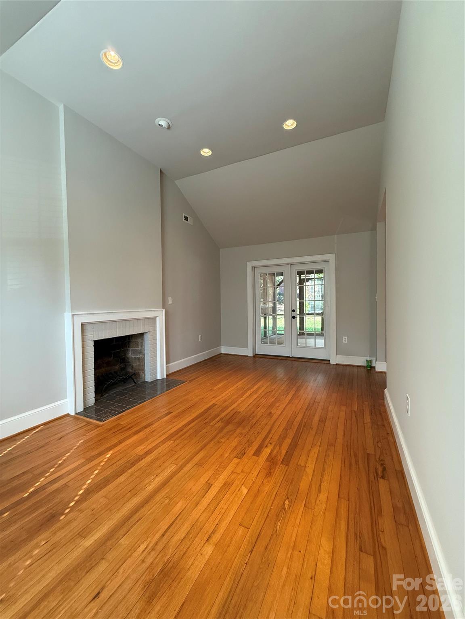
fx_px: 251
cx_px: 232
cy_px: 310
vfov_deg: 102.1
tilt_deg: -0.4
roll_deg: +1.0
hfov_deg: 85.7
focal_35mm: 14
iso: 250
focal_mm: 2.22
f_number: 2.2
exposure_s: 1/120
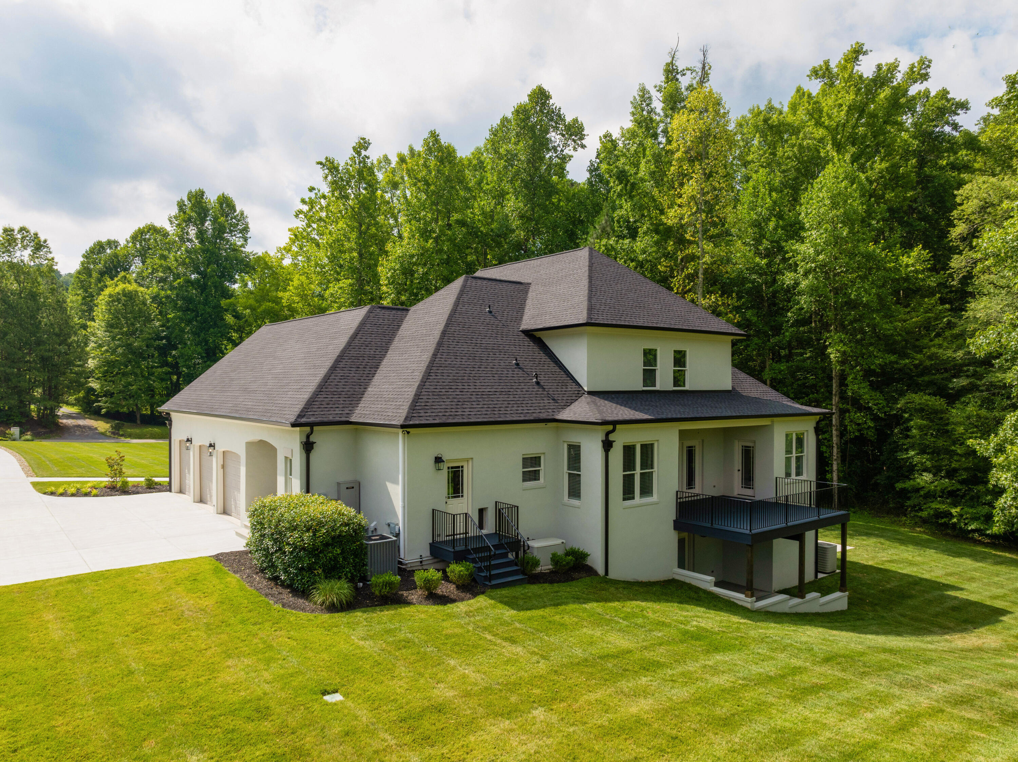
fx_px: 705
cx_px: 509
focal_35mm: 24
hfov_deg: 71.6
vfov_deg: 56.8
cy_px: 381
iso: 100
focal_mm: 12.29
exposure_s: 1/320
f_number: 7.1
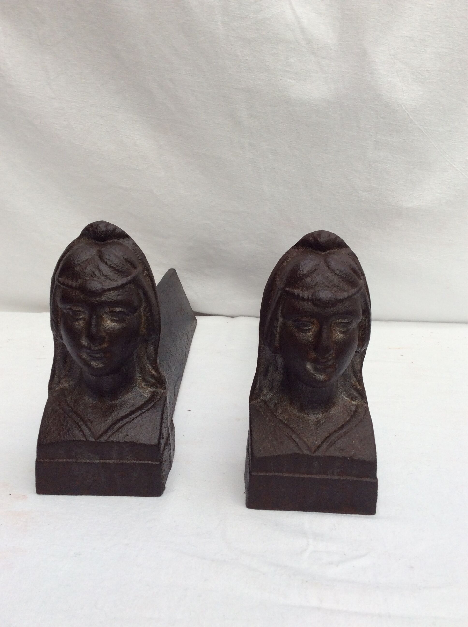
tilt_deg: -16.2
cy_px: 314
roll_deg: -0.5
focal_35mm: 32
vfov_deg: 56.9
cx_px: 234
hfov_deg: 44.1
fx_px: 578
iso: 32
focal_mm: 3.3
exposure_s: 1/133
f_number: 2.4
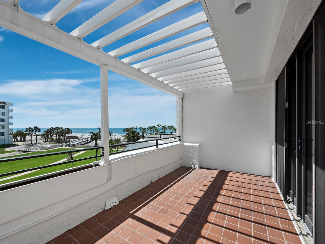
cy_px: 122
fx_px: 132
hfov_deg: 102.0
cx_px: 162
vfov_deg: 85.7
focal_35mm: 14
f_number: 11
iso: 400
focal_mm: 7
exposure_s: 1/320
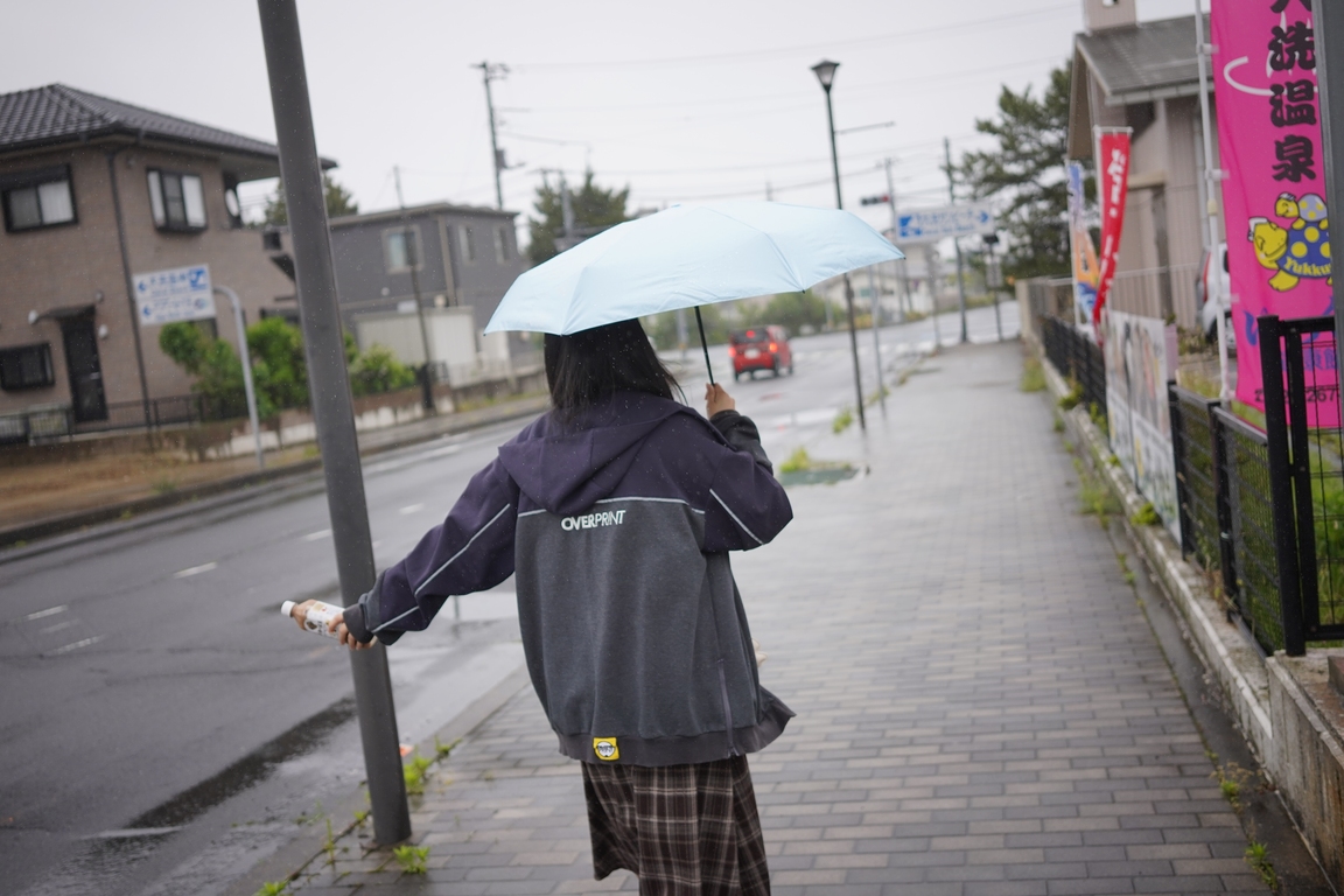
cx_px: 672
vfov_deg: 37.9
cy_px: 448
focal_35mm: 35
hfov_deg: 54.4
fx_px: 1307
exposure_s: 1/1600
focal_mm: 35
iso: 400
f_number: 2.8
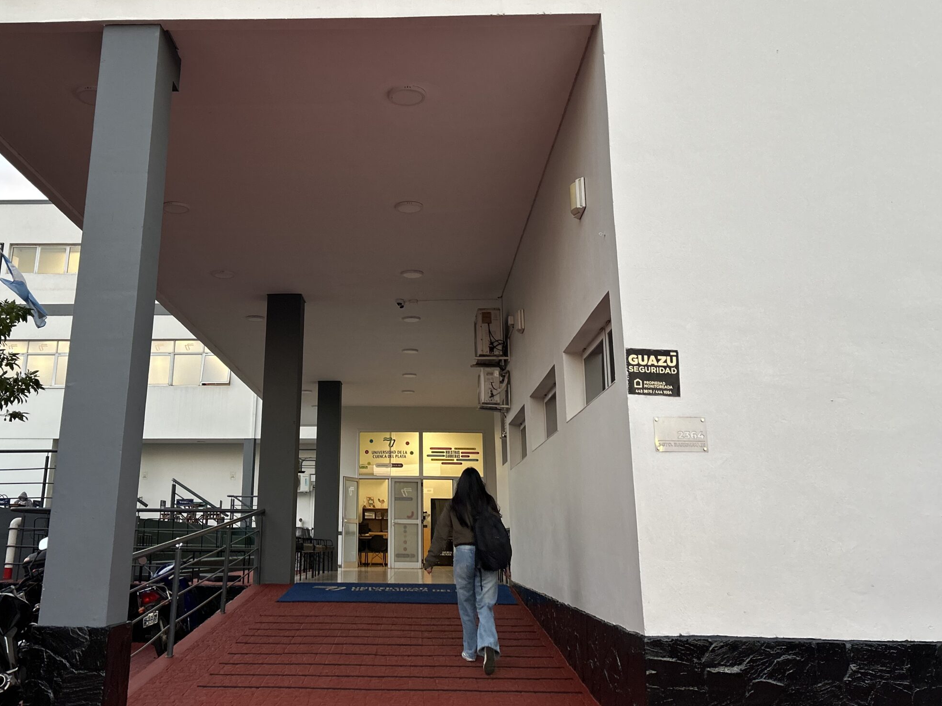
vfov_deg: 41.4
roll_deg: -1.5
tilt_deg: +19.7
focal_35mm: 34
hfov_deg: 53.5
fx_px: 925
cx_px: 368
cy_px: 252
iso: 125
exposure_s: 1/121
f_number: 1.5
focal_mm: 5.7
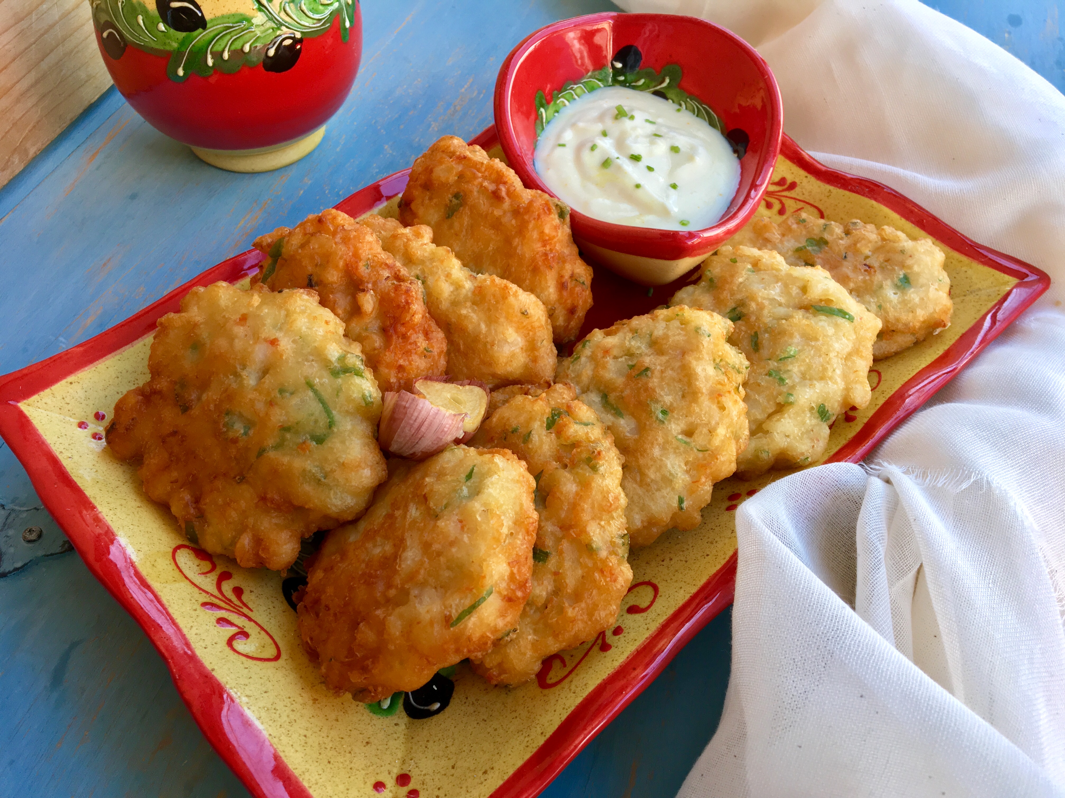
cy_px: 399
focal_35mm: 29
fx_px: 892
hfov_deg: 61.7
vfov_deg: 48.2
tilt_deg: -52.2
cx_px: 532
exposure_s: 1/100
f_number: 2.2
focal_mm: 4.15
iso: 40
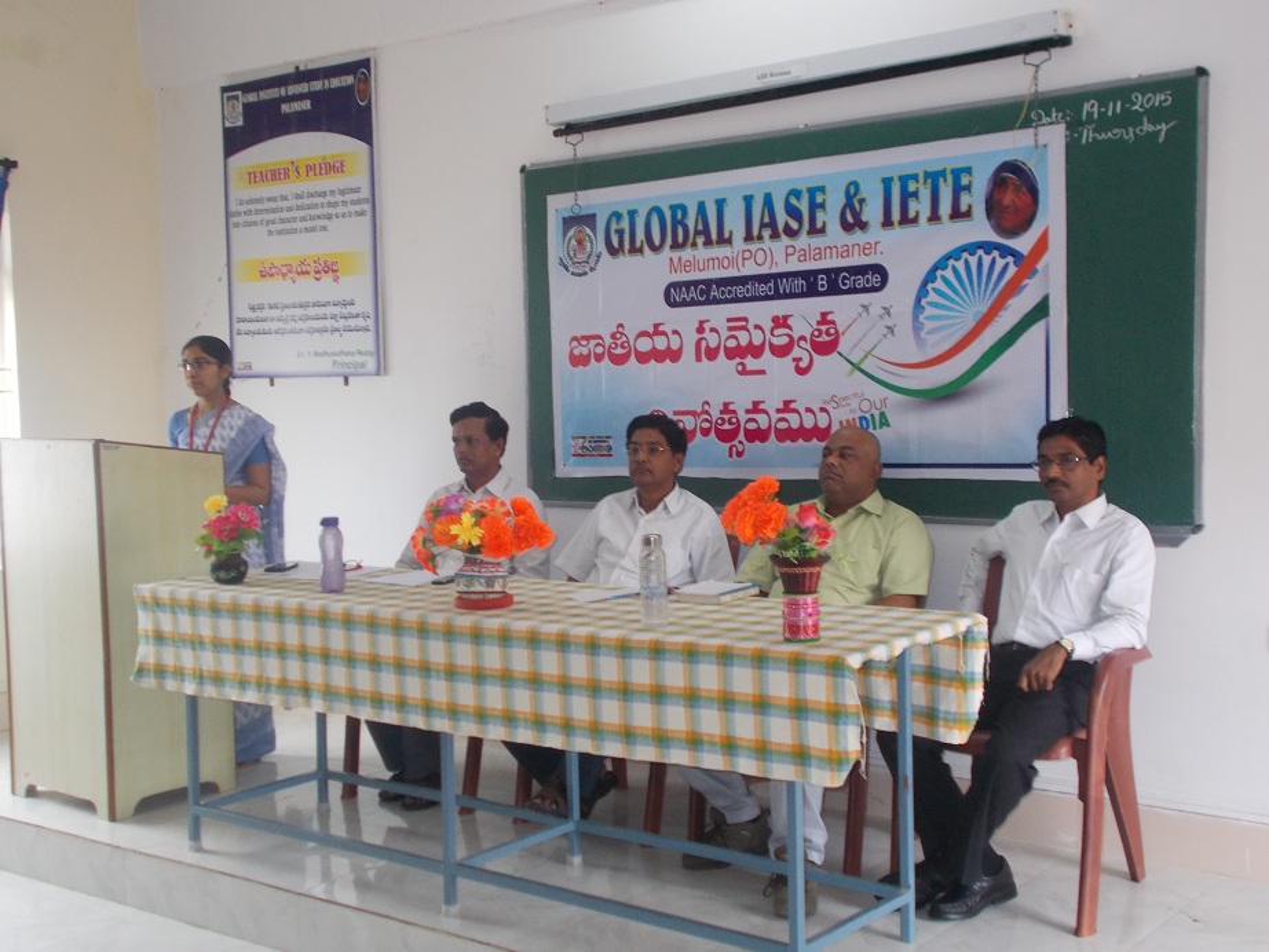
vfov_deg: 32.9
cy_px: 476
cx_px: 634
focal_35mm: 44
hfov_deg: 42.9
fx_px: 1613
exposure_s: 1/30
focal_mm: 7.9
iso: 200
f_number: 4.2
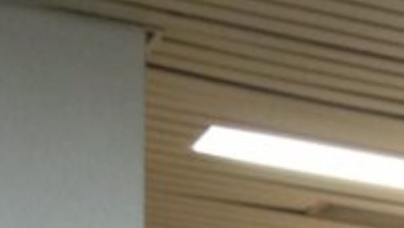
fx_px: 2091
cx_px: 915
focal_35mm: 195
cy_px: 745
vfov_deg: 5.7
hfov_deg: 9.9
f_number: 2.4
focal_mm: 4.28
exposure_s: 1/20
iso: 160
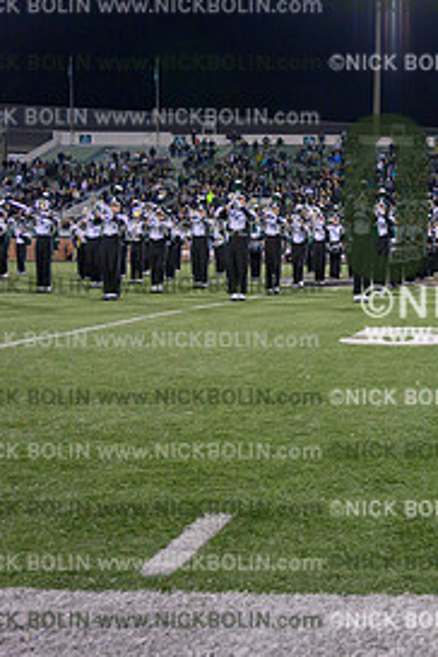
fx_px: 931
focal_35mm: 51
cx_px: 513
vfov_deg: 38.5
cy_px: 230
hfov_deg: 24.3
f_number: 4
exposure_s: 1/1000
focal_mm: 24
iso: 5000
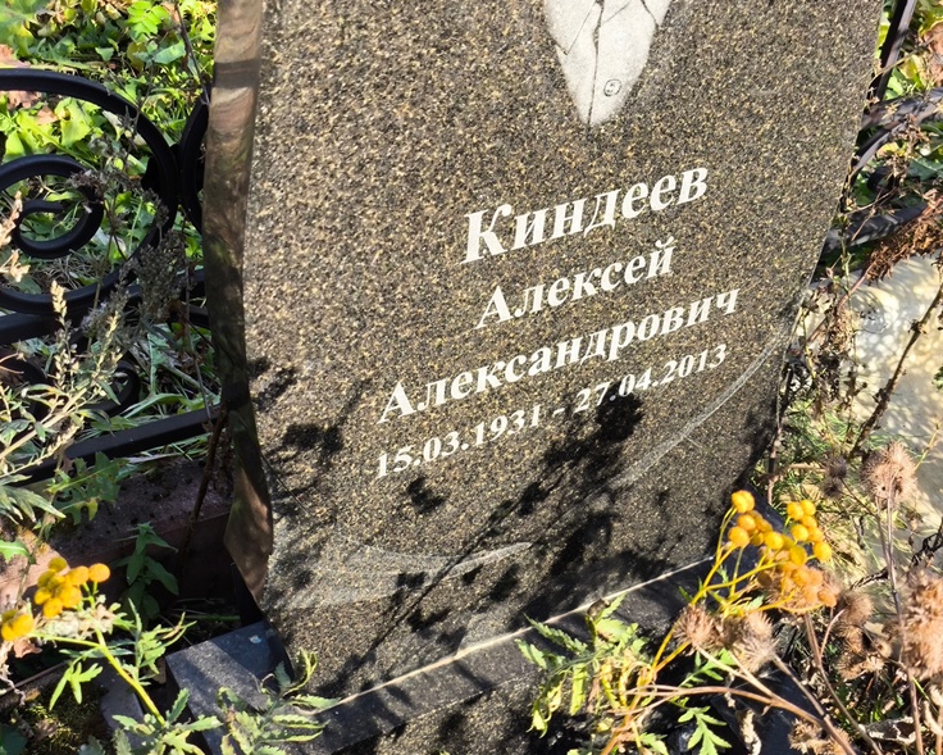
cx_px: 432
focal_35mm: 53
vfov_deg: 28.6
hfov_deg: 35.3
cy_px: 377
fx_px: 1479
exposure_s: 1/356
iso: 50
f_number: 1.7
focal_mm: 4.71
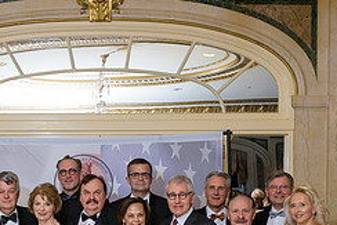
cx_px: 91
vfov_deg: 18.6
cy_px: 234
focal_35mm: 71
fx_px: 665
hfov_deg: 28.1
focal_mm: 27
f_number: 5
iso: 640
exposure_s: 1/125
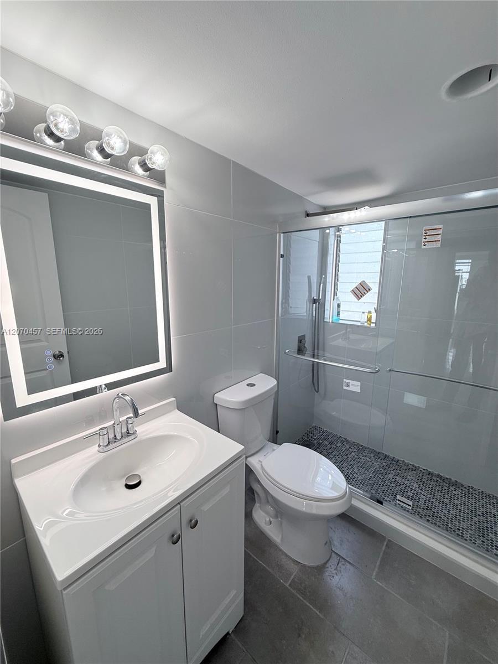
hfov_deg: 85.7
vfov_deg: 102.1
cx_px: 249
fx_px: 269
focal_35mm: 14
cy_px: 332
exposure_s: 1/120
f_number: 2.2
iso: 80
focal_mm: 2.22
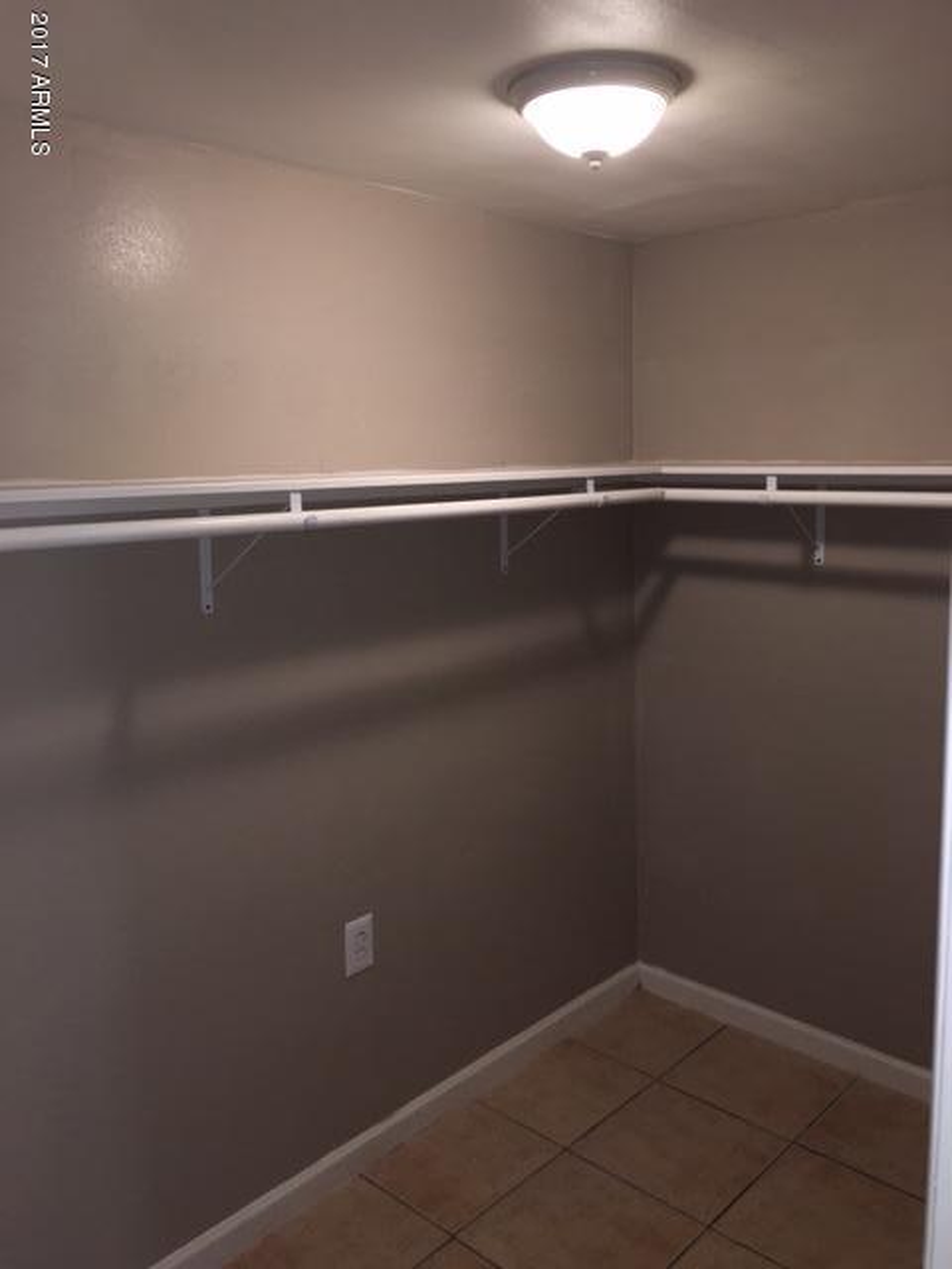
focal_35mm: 29
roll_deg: +0.9
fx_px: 1063
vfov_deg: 61.7
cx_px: 476
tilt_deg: -7.9
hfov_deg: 48.2
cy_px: 634
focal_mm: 4.15
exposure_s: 1/30
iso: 50
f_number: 2.2
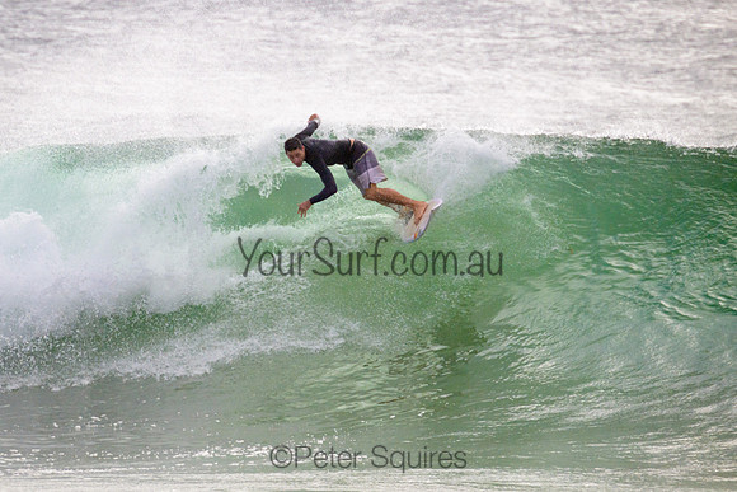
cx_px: 327
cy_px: 191
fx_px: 20038
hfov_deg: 2.1
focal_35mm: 979
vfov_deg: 1.4
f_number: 11
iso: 500
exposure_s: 1/2000
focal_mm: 800
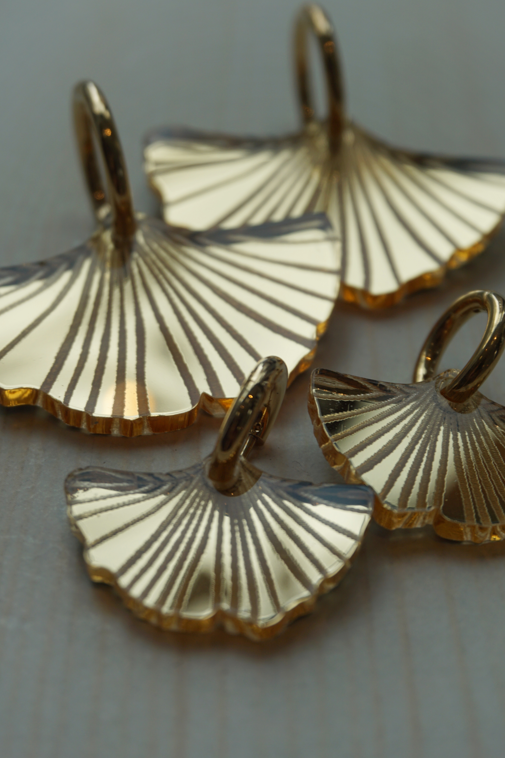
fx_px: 1233
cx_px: 269
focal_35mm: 59
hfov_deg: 23.1
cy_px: 335
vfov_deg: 34.1
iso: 100
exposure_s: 1/80
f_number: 6.3
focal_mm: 33
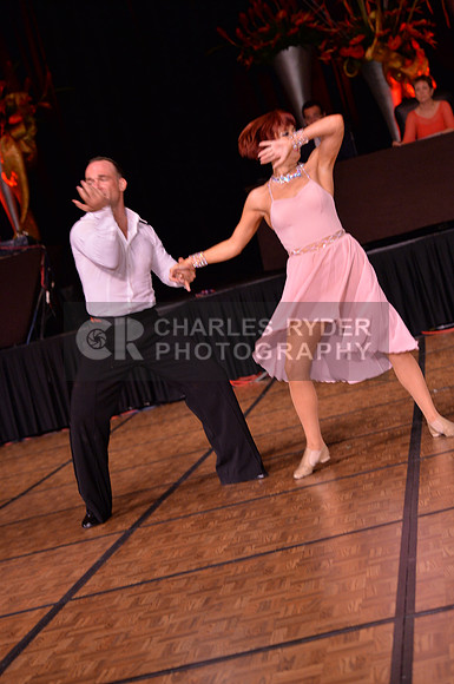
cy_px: 342
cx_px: 227
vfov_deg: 24.8
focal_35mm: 82
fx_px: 1556
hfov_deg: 16.6
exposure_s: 1/250
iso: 2000
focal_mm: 82
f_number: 5
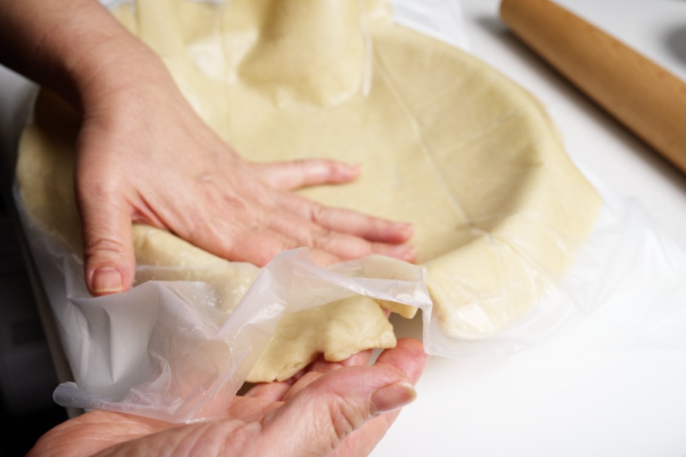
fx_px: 781
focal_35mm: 41
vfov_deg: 32.6
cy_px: 229
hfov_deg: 47.4
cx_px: 342
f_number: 8
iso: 1000
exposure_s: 1/1600
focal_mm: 40
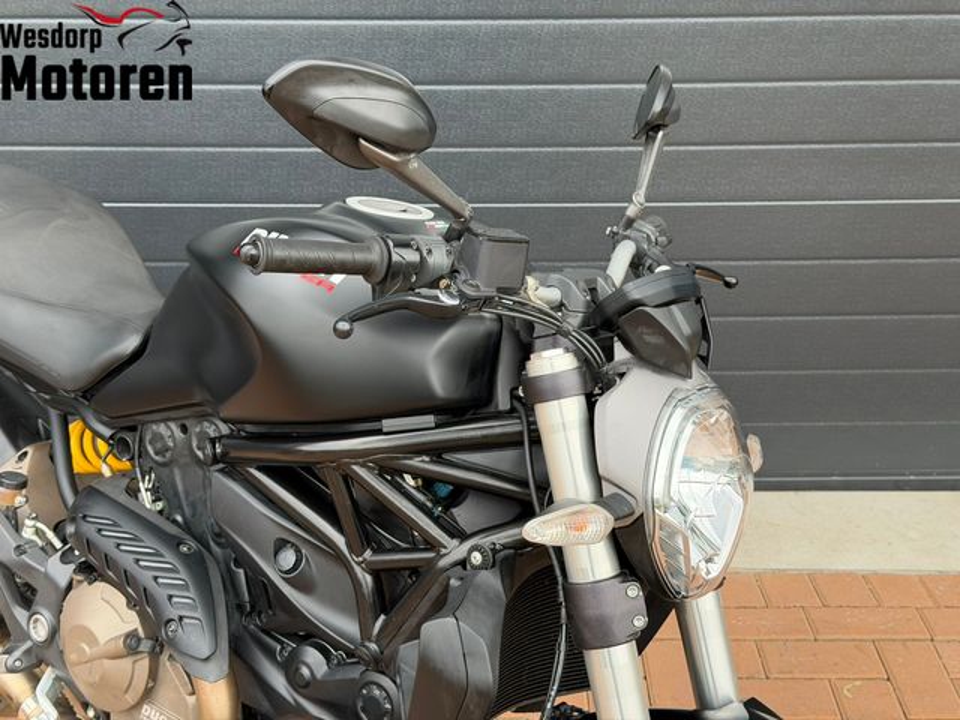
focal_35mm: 48
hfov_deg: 39.7
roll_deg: -0.1
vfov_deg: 30.3
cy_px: 360
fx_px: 1331
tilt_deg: -24.5
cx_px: 480
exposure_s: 1/794
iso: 100
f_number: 1.78
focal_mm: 6.76
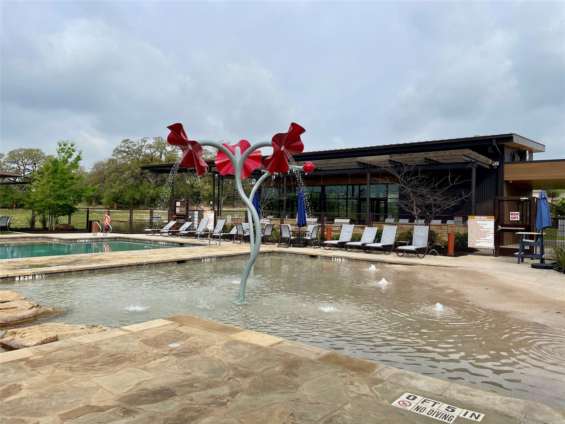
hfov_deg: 67.3
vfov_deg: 53.1
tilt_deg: +0.6
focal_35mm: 26
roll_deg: -1.9
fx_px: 424
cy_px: 212
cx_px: 282
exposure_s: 1/5291
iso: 32
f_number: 1.6
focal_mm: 4.2
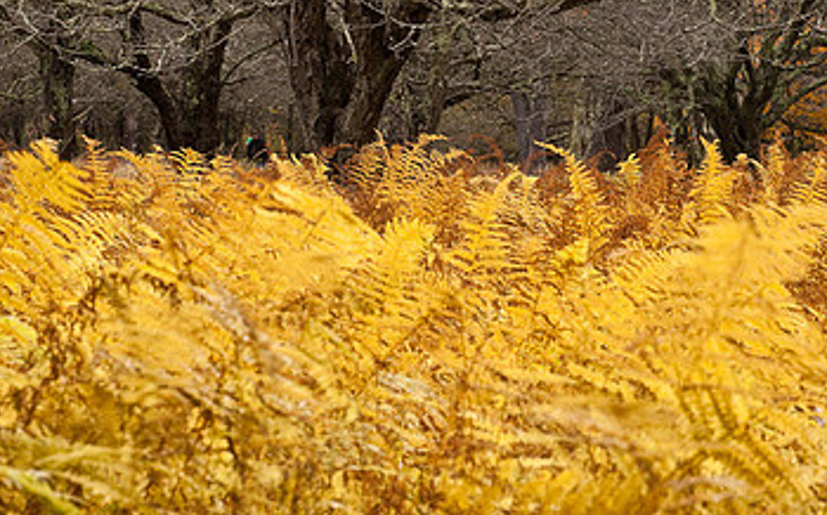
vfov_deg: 6.4
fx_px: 4571
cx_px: 399
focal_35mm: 203
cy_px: 110
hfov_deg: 10.3
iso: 200
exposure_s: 1/8
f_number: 20
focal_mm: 120
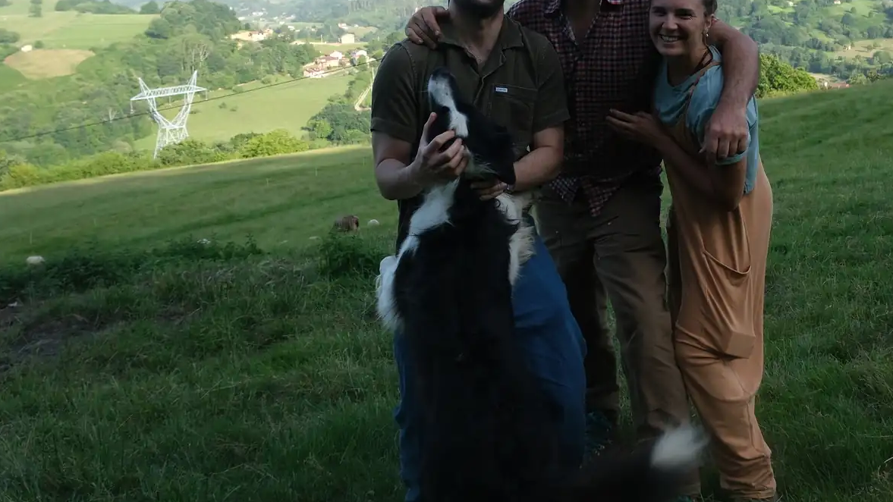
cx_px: 605
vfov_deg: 26.1
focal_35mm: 43
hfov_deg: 46.5
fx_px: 1018
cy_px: -17
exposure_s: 1/220
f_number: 5.6
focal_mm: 15
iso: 160
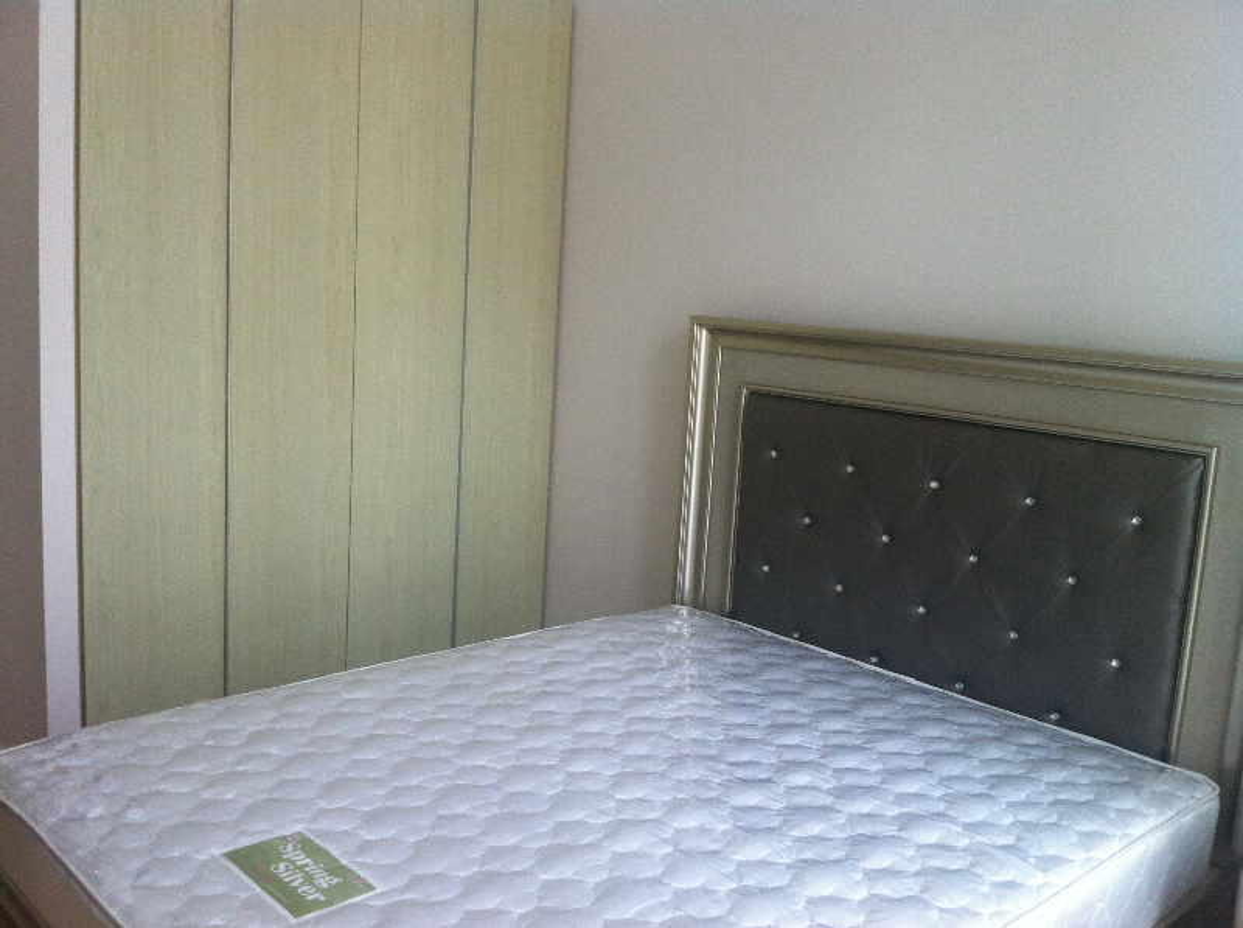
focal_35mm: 35
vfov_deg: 40.6
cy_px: 464
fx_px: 1255
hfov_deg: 52.7
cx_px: 622
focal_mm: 3.85
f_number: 2.8
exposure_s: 1/15
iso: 80
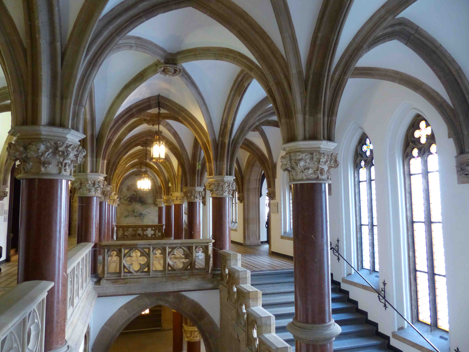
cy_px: 176
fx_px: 352
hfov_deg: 67.3
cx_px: 234
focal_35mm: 26
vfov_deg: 53.1
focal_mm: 4.5
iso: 400
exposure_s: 1/13
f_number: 2.8
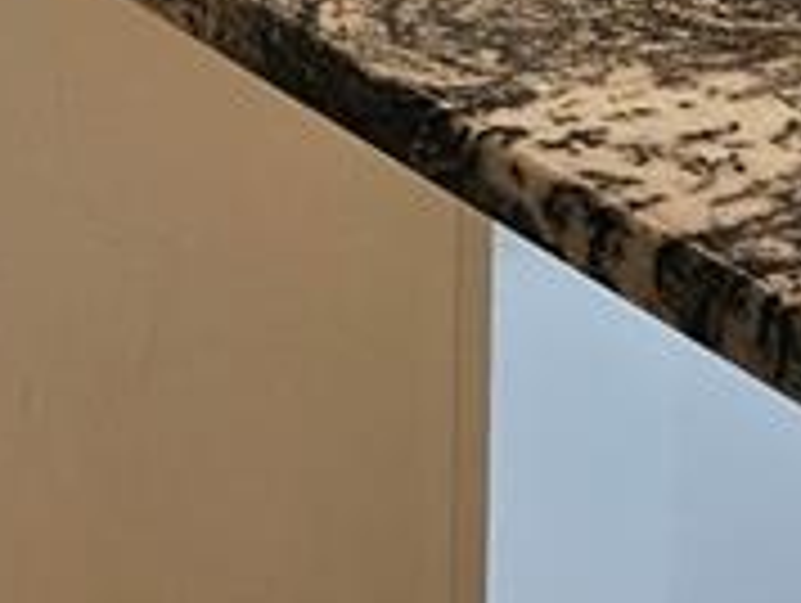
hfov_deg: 14.6
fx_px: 3059
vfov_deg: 10.0
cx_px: -58
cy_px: -792
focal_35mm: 132
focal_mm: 5.4
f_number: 1.8
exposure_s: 1/120
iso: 200
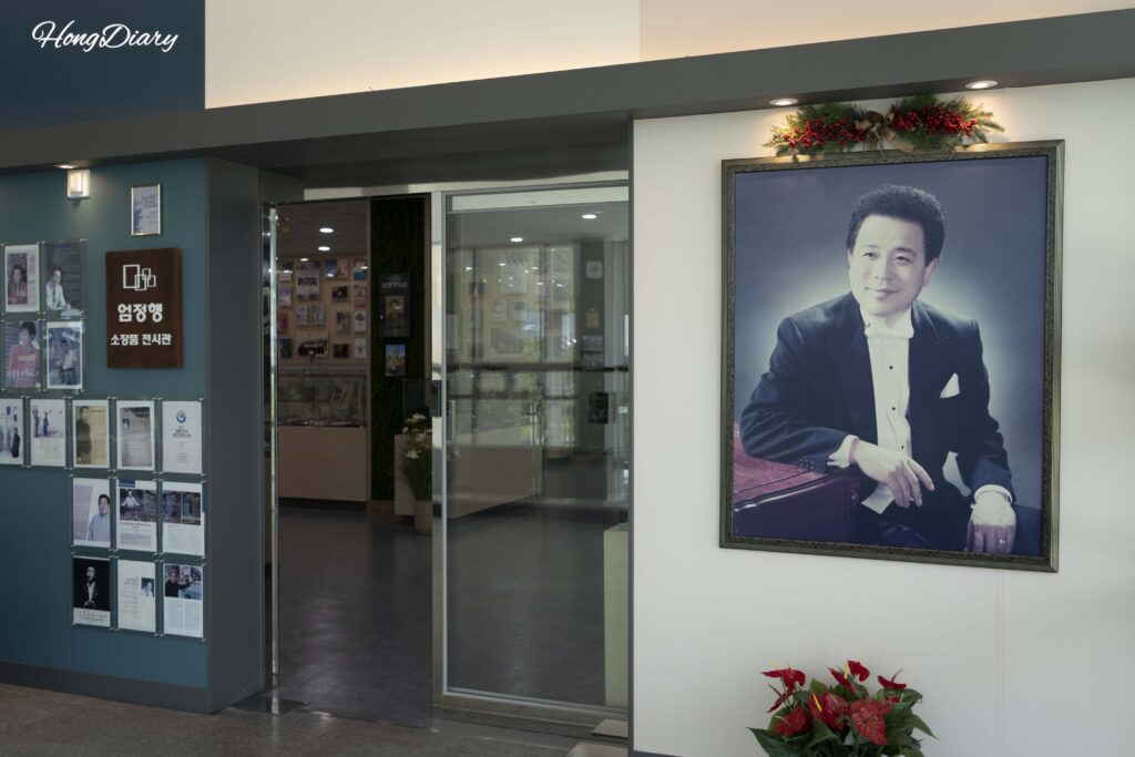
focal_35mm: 29
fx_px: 914
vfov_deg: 45.0
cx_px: 568
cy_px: 378
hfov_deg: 63.7
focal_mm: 29
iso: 200
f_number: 4
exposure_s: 1/160
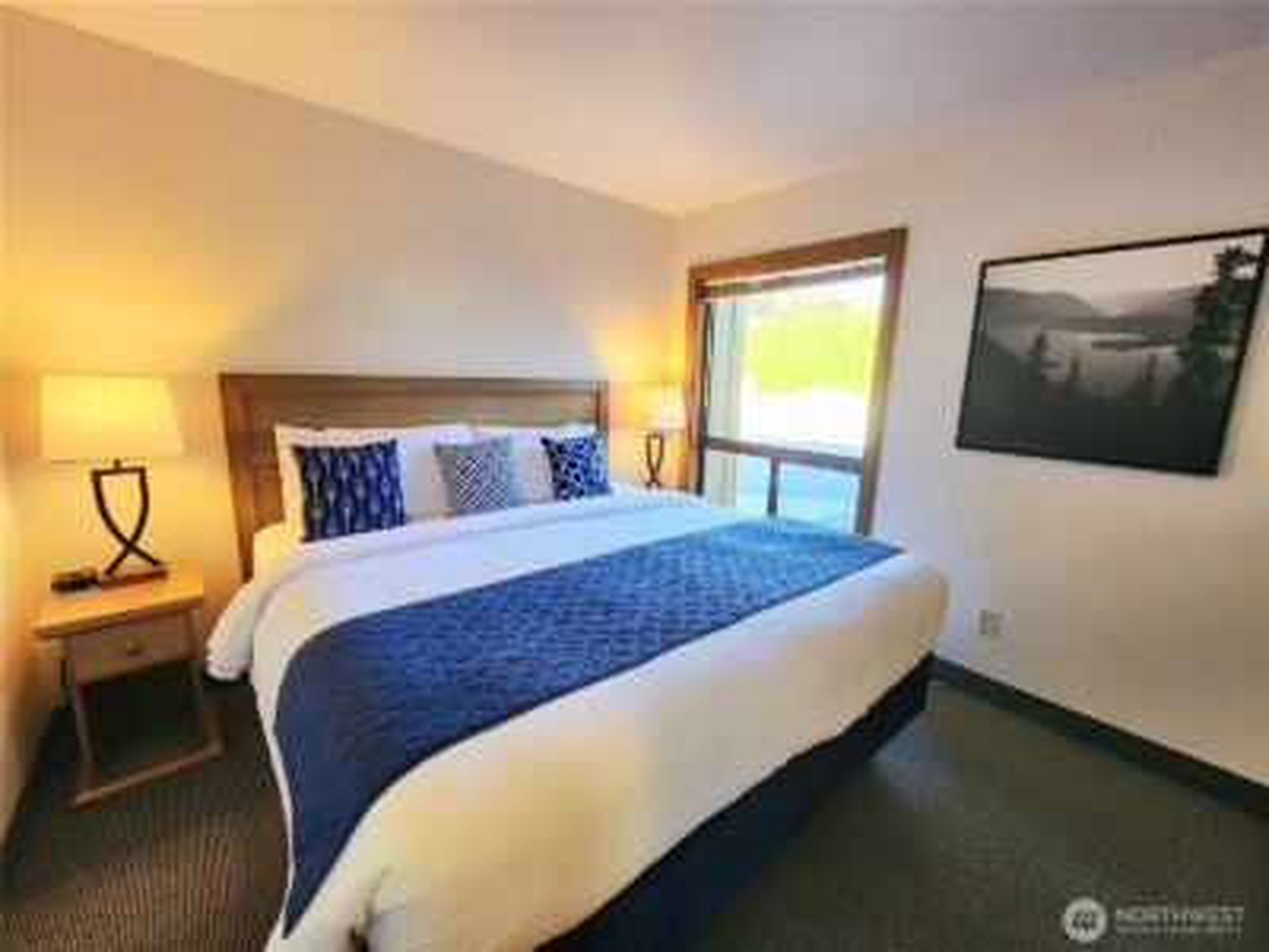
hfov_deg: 106.2
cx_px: 634
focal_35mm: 13
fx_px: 477
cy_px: 476
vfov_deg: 89.9
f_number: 2.2
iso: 100
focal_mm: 2.2
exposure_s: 1/60.2
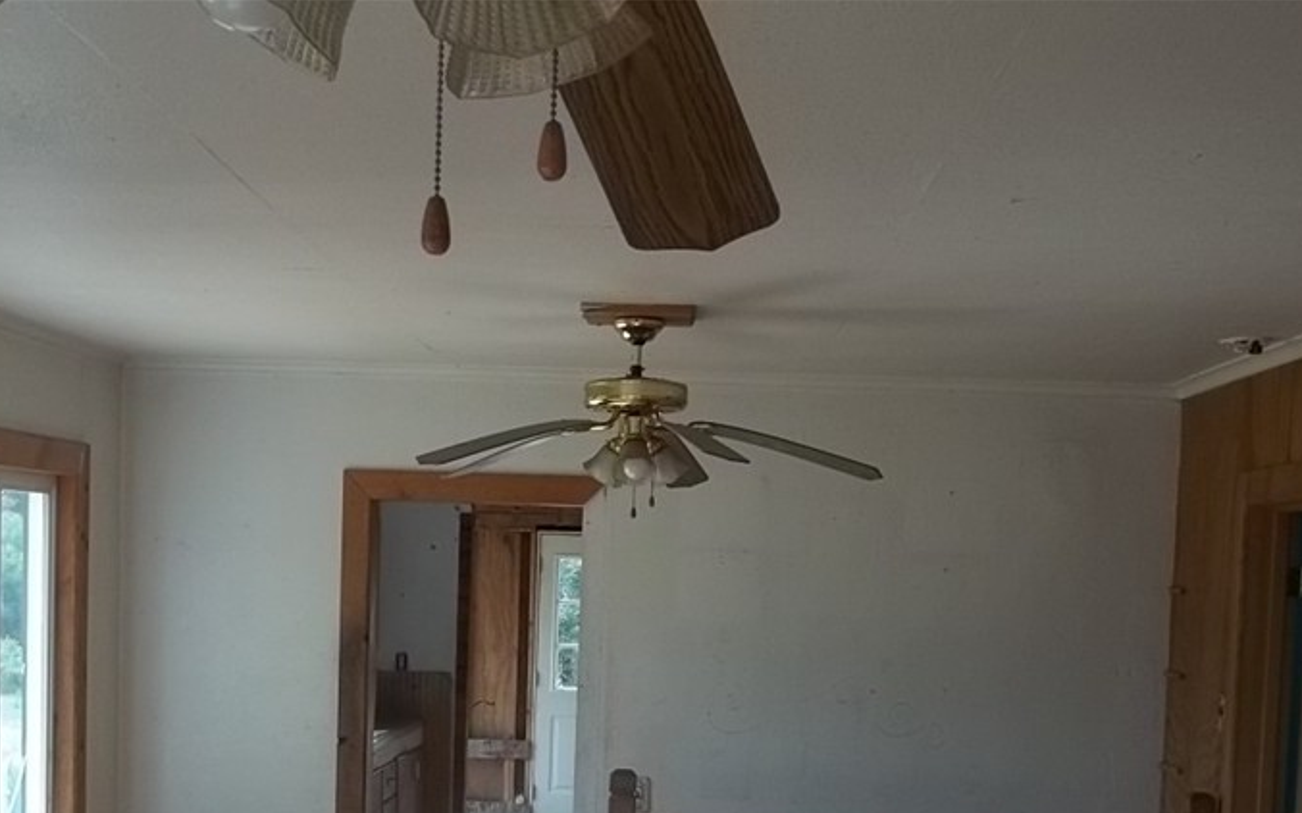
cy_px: 738
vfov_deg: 23.7
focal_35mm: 53
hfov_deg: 38.2
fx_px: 1880
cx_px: 589
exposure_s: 1/50
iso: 64
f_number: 3.3
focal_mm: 5.9
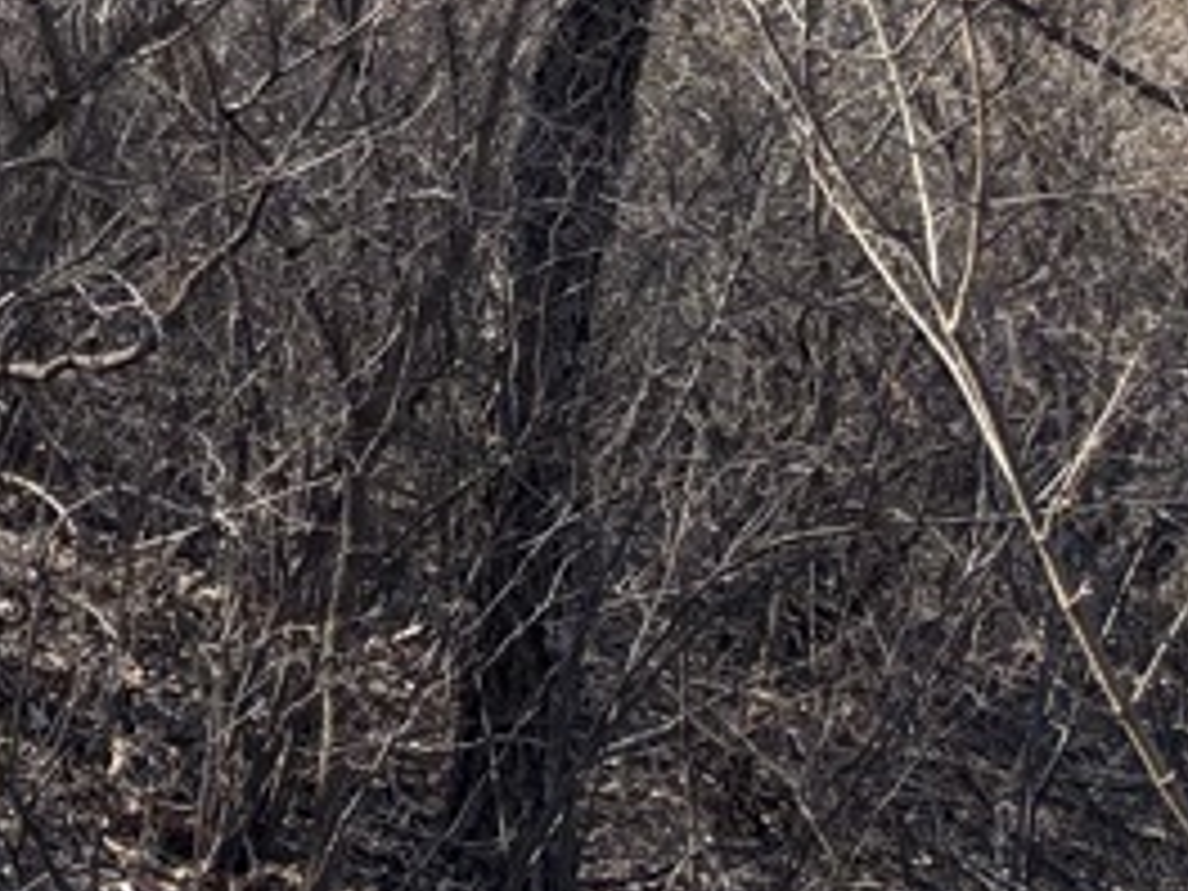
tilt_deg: -1.1
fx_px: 3466
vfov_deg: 13.1
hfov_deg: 17.0
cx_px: -756
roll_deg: +1.5
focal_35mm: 101
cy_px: -778
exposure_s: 1/1381
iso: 50
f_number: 1.6
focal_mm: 5.96
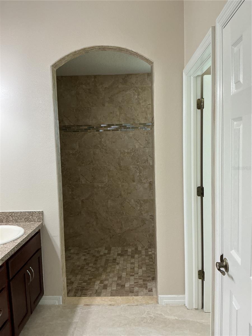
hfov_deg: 48.2
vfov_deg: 61.7
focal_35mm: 29
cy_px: 168
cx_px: 126
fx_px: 281
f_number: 1.8
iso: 125
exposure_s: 1/60
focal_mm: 3
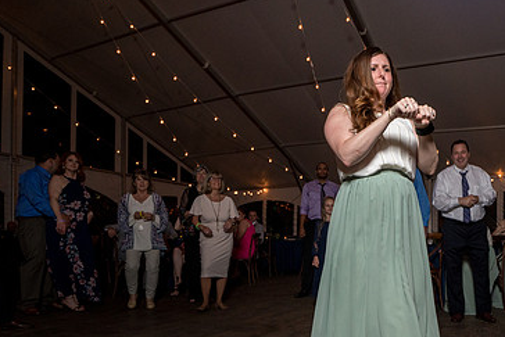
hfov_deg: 62.2
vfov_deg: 45.3
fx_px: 393
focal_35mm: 28
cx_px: 370
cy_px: 241
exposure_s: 1/200
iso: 2000
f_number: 5.6
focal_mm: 17
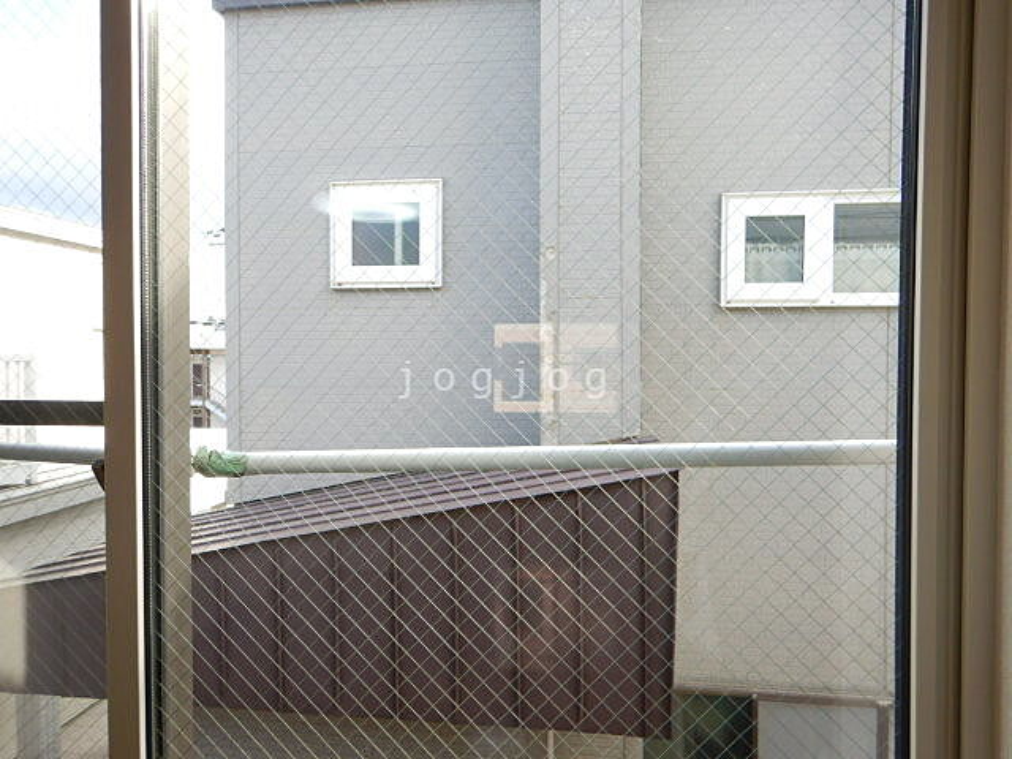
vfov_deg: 56.8
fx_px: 702
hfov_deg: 71.6
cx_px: 506
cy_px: 380
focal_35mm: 24
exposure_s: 1/125
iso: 125
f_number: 2.8
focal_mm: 4.3
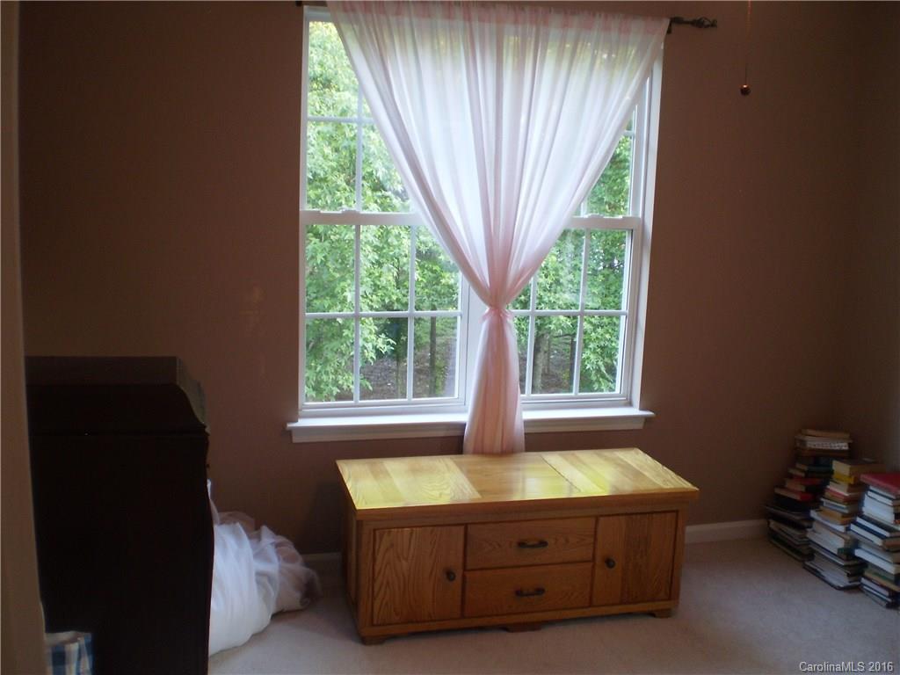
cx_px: 450
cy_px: 338
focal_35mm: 36
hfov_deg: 51.4
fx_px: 936
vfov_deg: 39.7
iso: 125
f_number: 3.1
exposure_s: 1/10
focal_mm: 6.3
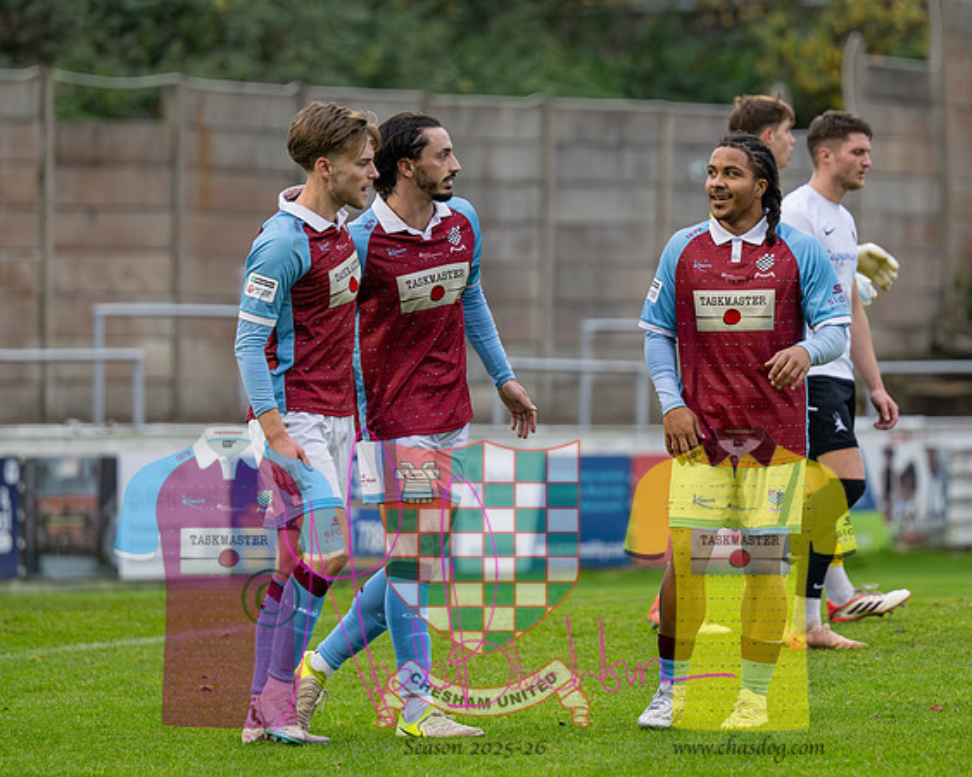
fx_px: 10668
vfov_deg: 4.2
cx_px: 574
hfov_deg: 5.2
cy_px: 368
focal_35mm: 371
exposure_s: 1/1250
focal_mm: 175
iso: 2000
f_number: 2.8
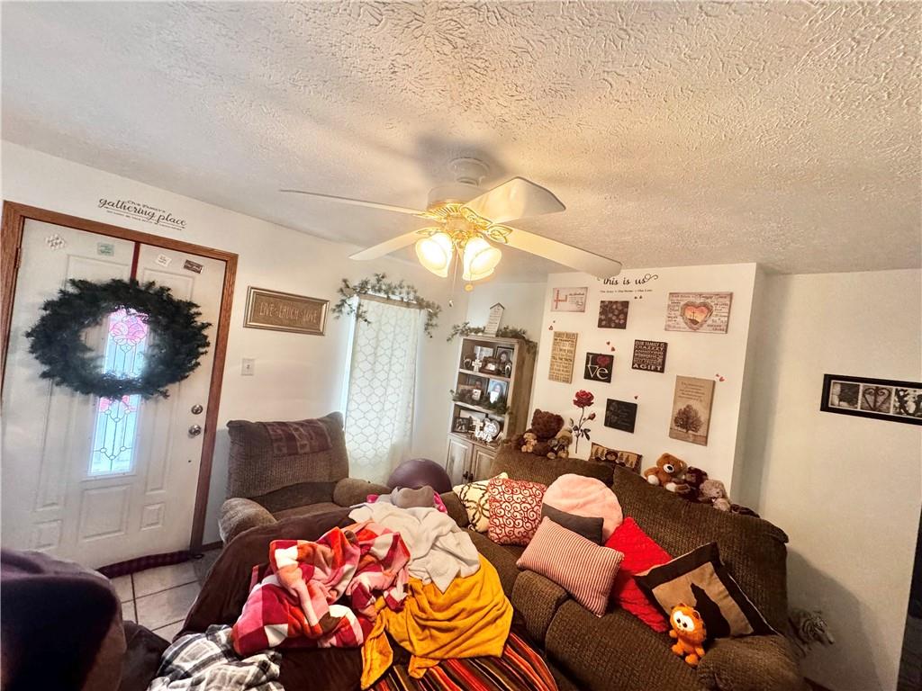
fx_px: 373
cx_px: 461
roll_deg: -7.8
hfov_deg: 102.1
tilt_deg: +0.9
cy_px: 346
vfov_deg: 85.7
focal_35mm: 14
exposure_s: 1/60
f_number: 2.2
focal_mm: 2.22
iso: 400
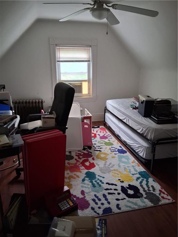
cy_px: 118
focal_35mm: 26
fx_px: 178
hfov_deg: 53.1
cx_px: 89
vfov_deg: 67.3
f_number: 1.8
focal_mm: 3.98
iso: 500
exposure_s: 1/50
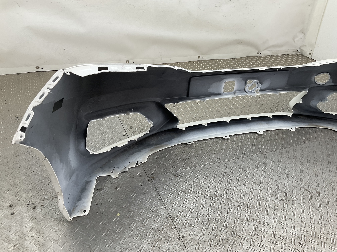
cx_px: 168
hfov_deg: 61.7
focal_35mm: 29
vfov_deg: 48.2
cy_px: 126
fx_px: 282
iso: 20
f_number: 1.8
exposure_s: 1/100
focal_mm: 3
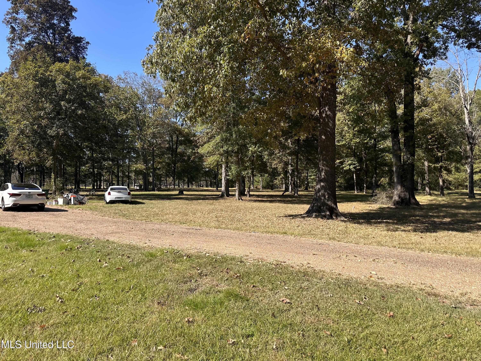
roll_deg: -0.5
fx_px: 333
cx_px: 240
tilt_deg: +1.3
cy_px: 180
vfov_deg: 56.8
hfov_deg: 71.6
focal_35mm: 24
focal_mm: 6.86
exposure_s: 1/2028
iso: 80
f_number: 1.78
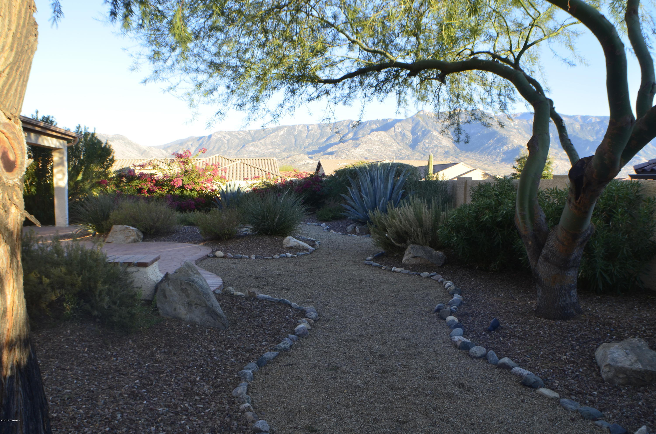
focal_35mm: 36
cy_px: 217
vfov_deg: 36.7
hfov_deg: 53.2
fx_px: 655
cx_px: 328
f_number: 10
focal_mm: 24
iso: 320
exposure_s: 1/60
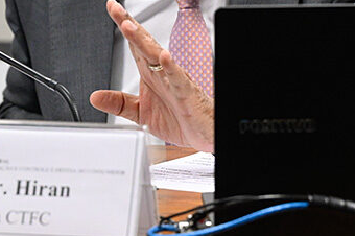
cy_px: -38
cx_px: 226
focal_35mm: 278
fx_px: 2739
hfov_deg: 7.4
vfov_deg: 4.9
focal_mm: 110
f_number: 4
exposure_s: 1/250
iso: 4000
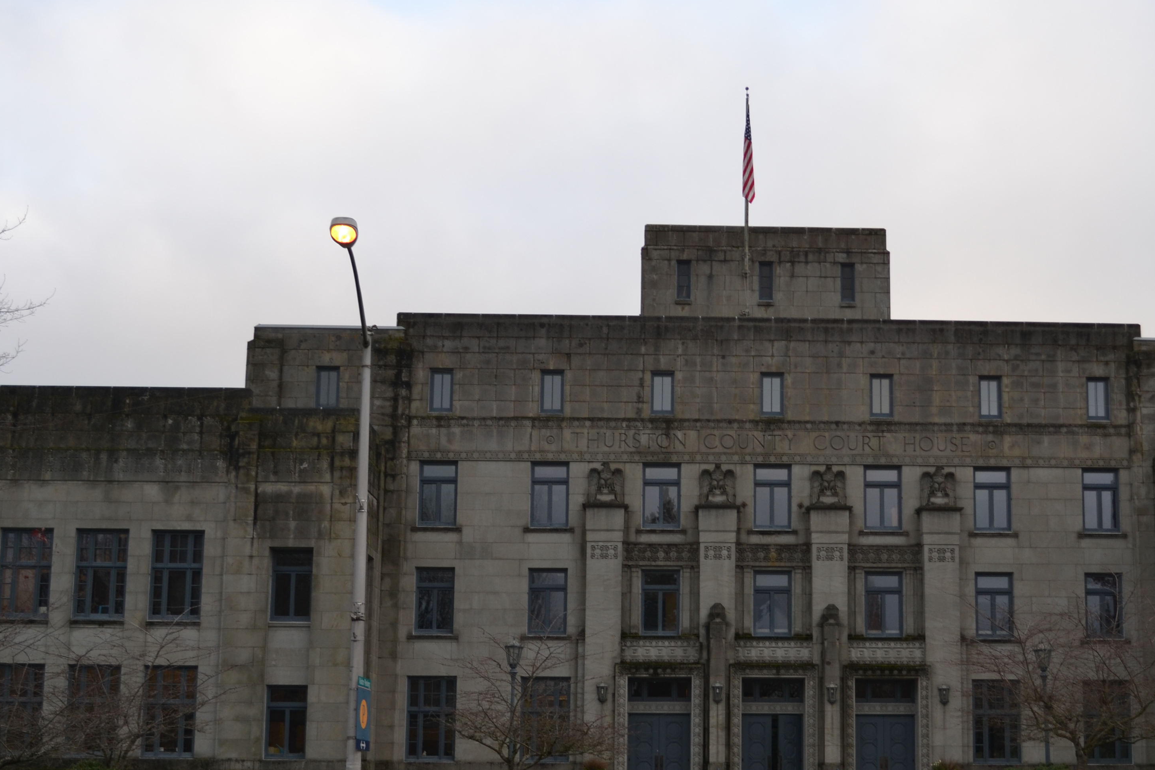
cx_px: 748
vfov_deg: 23.8
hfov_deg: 34.8
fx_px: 1829
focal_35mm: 57
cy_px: 432
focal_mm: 24
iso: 100
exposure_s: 1/160
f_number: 4
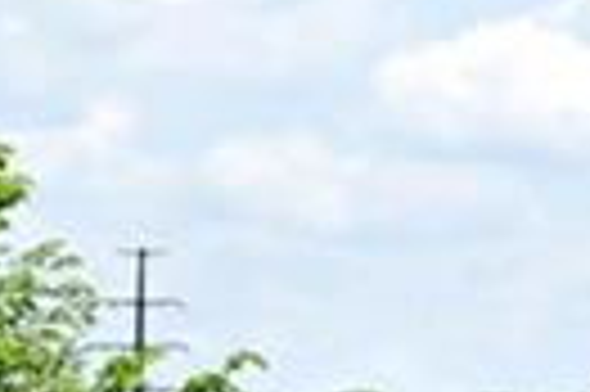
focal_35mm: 447
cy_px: 635
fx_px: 7317
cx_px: 622
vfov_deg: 3.1
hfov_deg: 4.6
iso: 200
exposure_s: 1/320
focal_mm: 38
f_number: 9
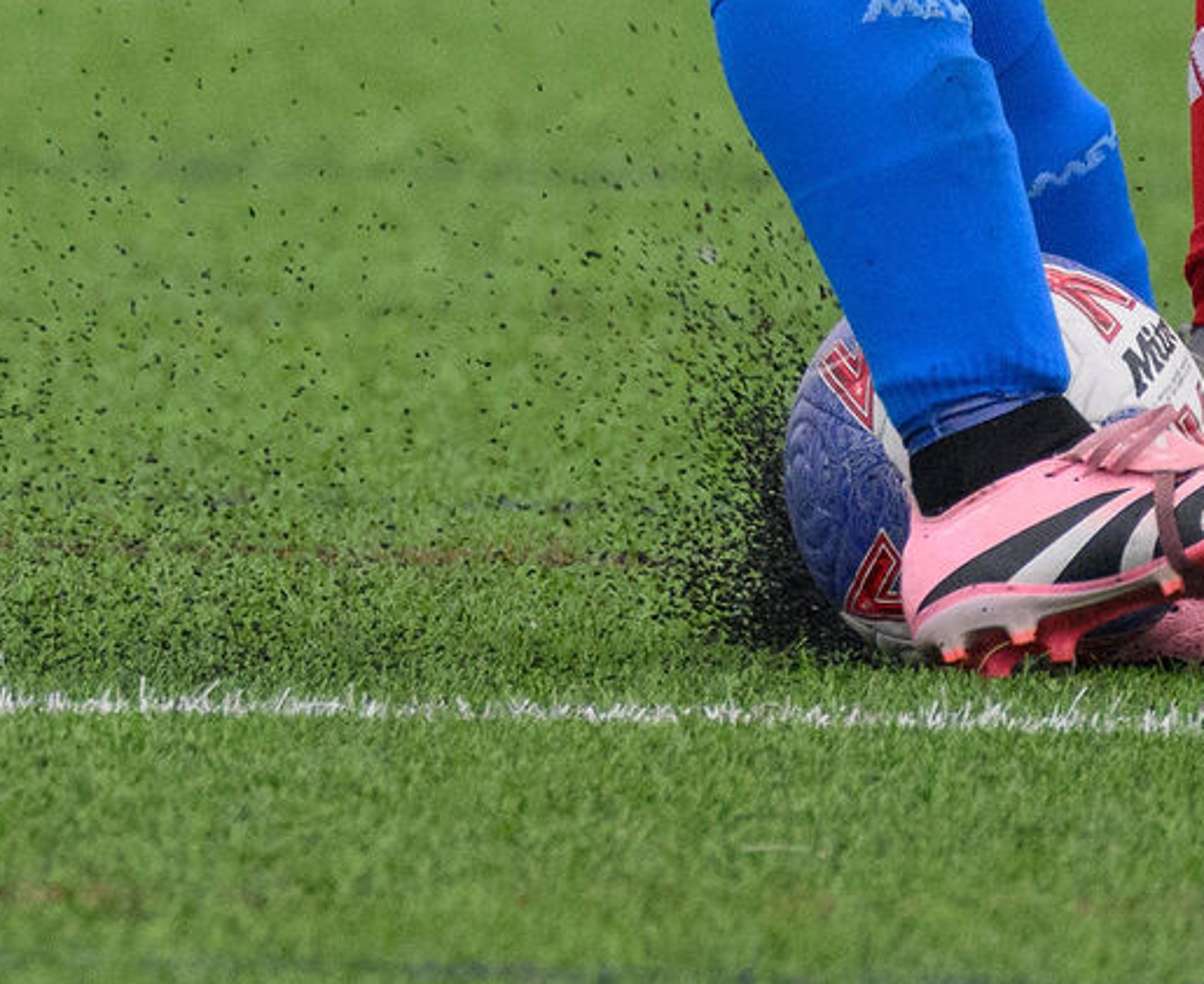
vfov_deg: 0.6
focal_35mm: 2507
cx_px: 116
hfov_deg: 0.8
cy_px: -639
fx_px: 90100
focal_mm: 400
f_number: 5.6
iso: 2000
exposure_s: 1/1000
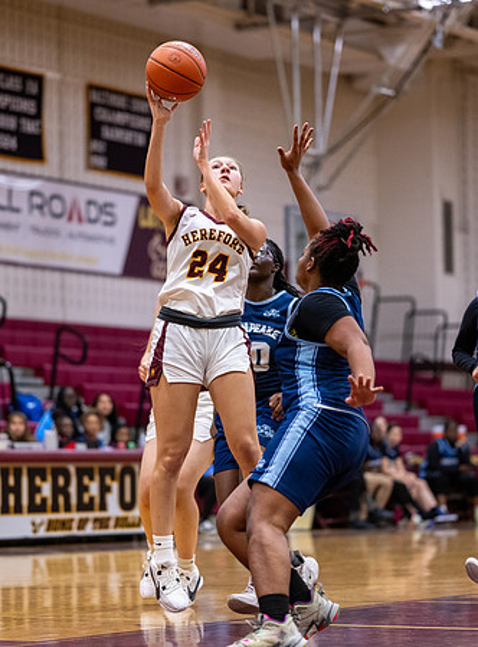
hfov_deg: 11.3
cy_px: 334
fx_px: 2418
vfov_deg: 15.3
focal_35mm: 130
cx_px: 211
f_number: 1.8
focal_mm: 85
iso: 2500
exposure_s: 1/1250
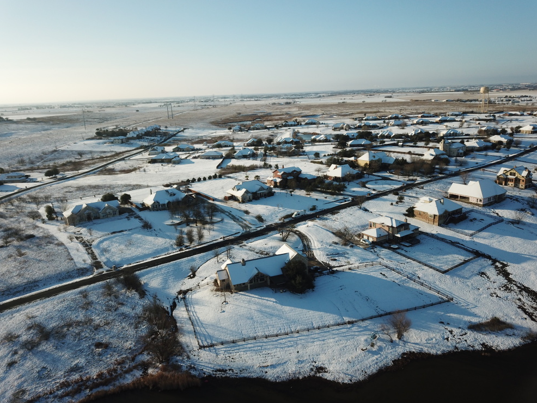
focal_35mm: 27
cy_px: 196
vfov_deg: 51.4
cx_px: 276
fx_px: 419
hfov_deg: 65.3
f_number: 2.2
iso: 100
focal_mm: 4.73
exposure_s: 1/100
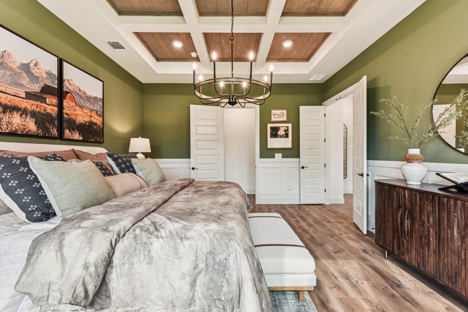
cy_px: 156
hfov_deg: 104.3
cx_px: 234
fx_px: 182
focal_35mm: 14
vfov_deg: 81.2
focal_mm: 14
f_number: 8
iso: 800
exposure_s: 1/100
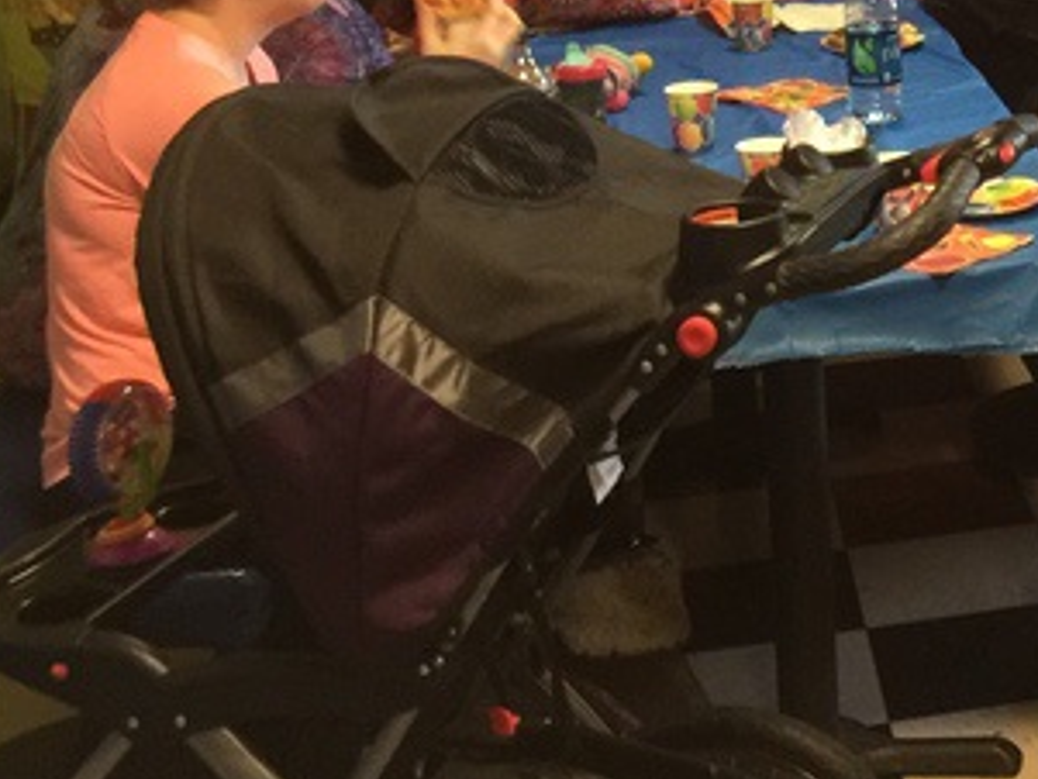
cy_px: -138
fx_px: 2460
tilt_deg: -4.7
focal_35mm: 82
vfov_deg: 17.2
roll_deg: +1.5
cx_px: 1252
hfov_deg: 22.0
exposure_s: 1/8
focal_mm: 4.15
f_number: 2.2
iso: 125
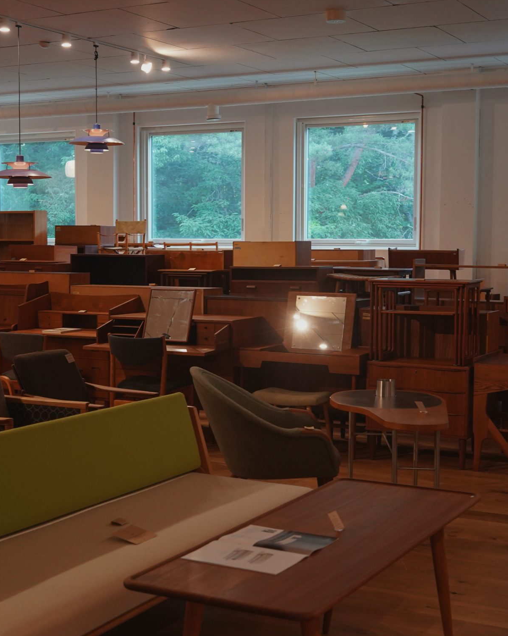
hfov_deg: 27.1
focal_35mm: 56
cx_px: 207
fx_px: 1053
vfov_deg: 33.6
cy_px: 311
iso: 2500
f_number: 4.5
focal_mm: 35
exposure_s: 1/100
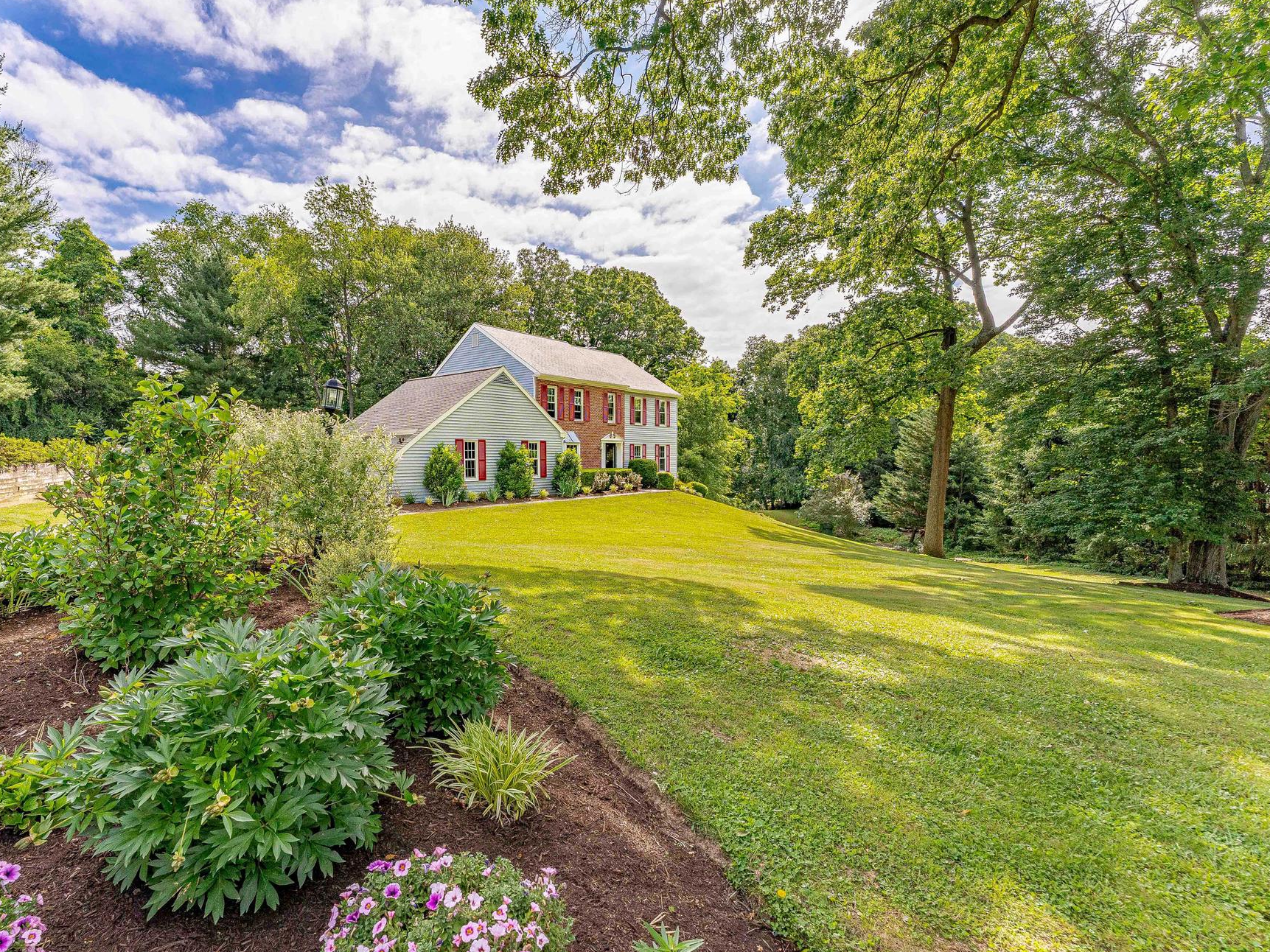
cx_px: 538
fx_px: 587
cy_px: 499
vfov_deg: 78.0
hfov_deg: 93.8
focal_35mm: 16
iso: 250
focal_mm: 14
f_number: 8
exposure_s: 1/800
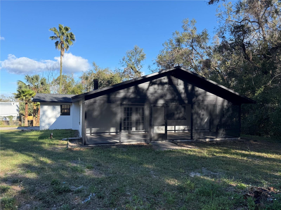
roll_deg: -1.0
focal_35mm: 24
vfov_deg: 56.8
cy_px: 105
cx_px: 140
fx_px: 195
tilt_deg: +0.0
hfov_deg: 71.6
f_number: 1.78
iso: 80
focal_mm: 6.76
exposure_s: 1/1855
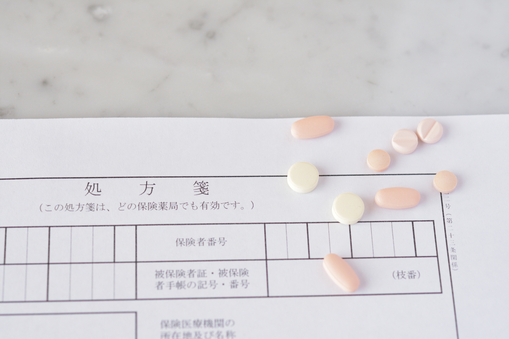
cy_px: 170
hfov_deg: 22.6
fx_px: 1272
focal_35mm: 90
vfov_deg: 15.2
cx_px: 254
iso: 200
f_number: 5
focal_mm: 60
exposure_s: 1/250
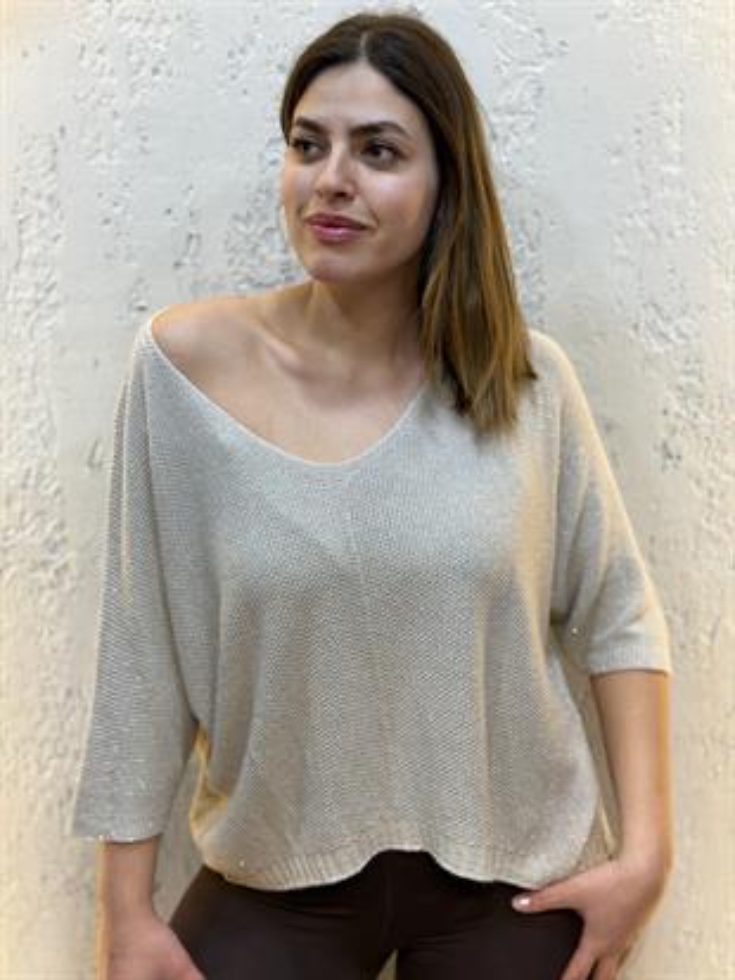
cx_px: 368
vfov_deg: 39.6
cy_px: 490
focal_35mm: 48
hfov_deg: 30.3
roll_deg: +1.7
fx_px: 1358
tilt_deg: -11.4
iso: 64
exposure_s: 1/100
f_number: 1.78
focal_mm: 6.76
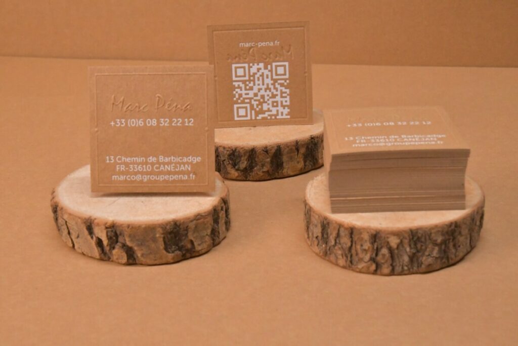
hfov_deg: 35.0
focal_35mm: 57
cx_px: 259
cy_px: 173
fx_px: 820
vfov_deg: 23.8
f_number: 14
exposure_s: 1/125
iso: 6400
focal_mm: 38
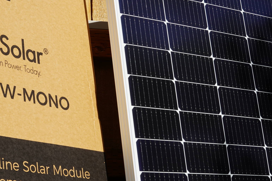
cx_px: 62
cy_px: 76
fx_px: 733
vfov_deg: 14.1
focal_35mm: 97
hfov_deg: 20.8
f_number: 16
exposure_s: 1/60
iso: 100
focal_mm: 50
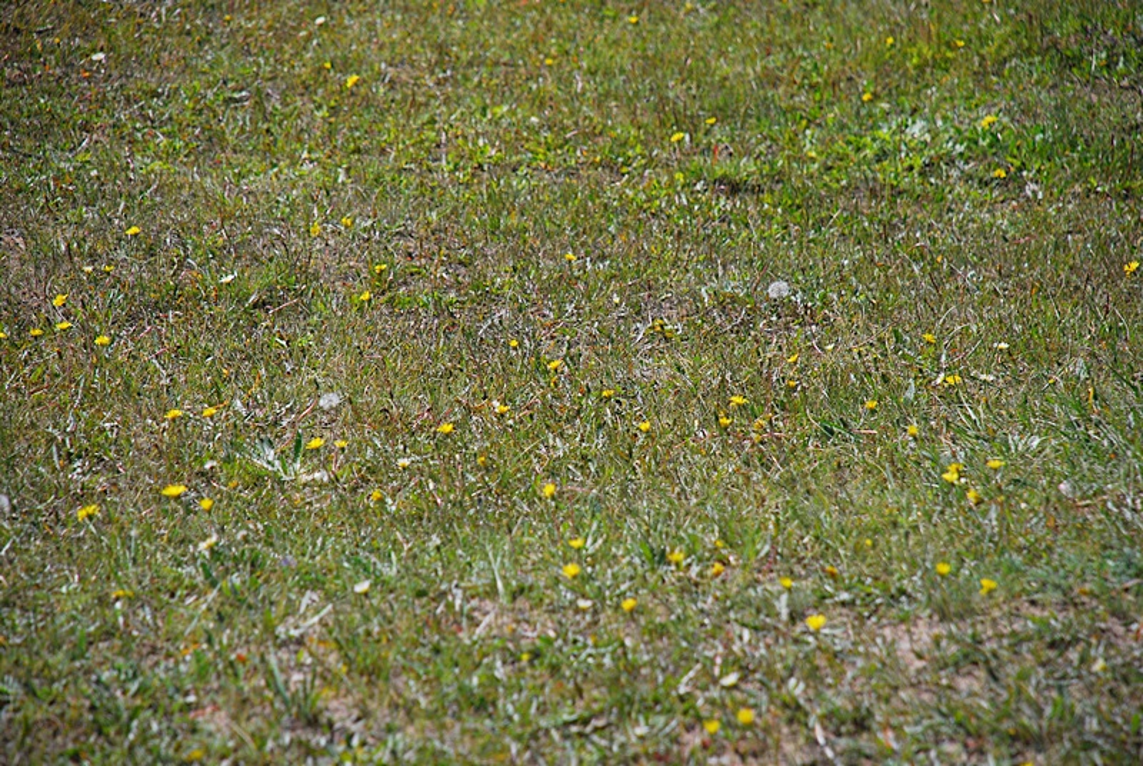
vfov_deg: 6.8
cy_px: 383
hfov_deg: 10.1
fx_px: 6439
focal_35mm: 202
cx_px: 572
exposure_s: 1/1600
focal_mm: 135
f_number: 6.3
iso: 400
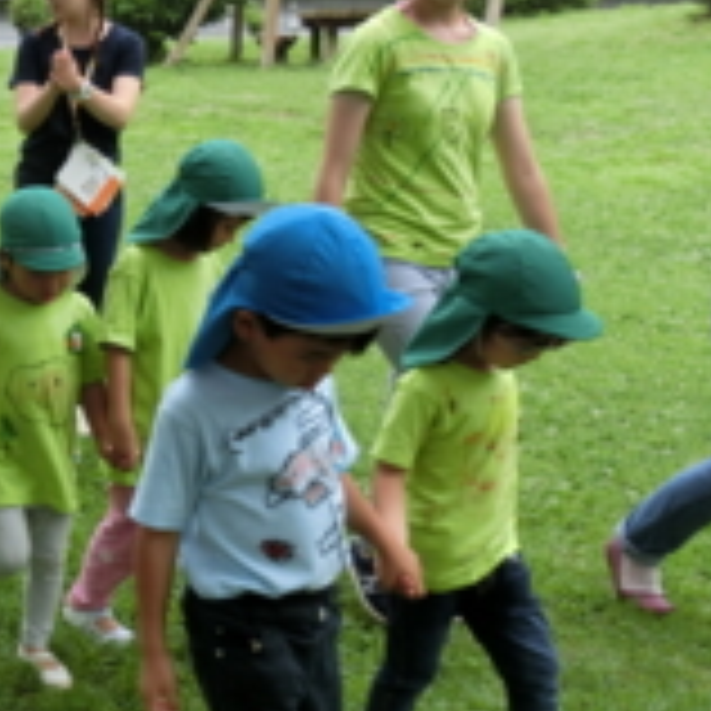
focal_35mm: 56
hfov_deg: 27.7
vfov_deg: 30.5
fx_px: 1301
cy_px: 306
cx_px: -90
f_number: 3.5
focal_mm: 4.5
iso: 160
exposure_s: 1/250
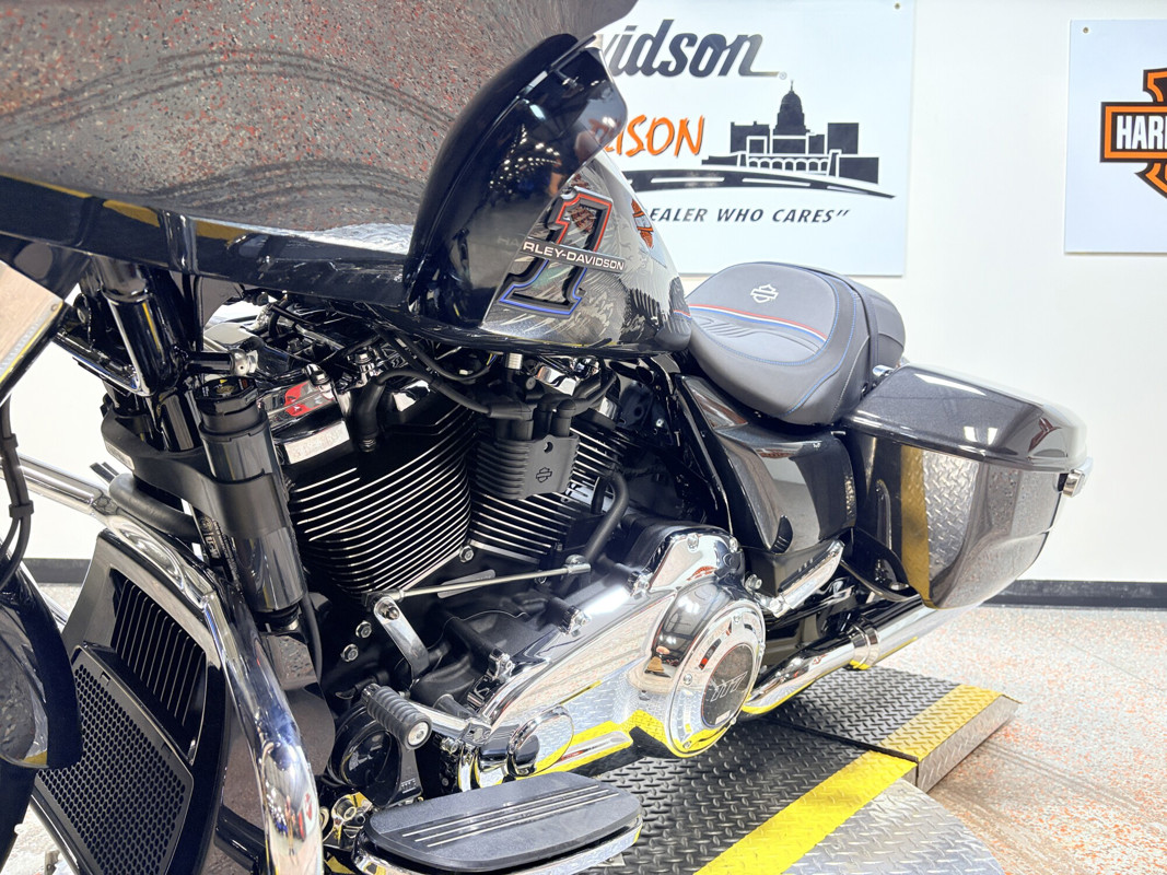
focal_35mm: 26
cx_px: 584
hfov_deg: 67.3
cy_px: 438
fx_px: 876
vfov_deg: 53.1
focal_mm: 5.96
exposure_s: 1/120
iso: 125
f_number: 1.6
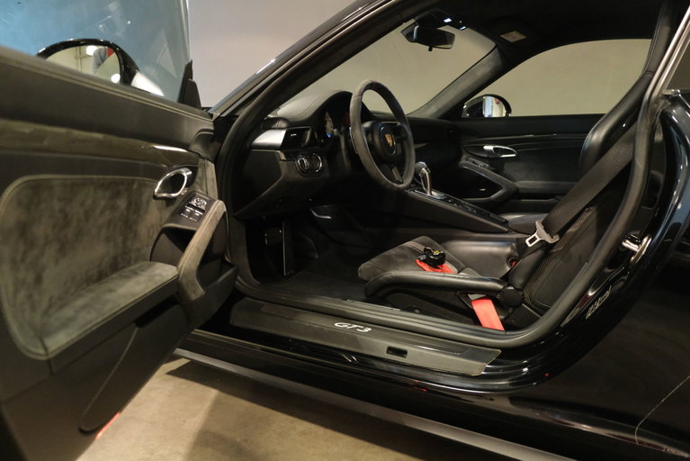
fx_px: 518
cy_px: 230
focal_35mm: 27
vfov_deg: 48.0
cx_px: 345
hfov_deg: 67.4
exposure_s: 1/80
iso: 6400
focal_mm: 18
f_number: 2.8
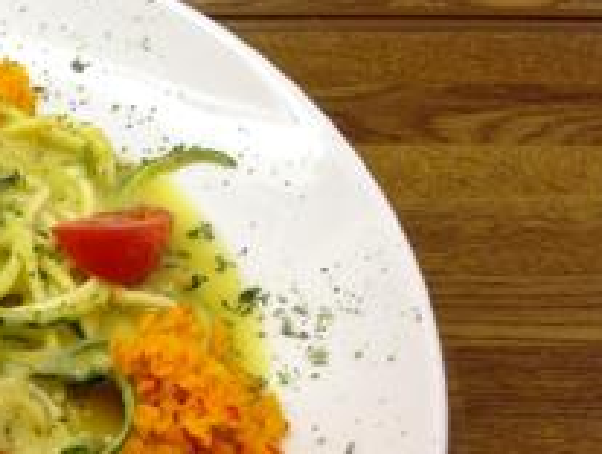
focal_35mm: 84
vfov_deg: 17.3
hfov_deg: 21.8
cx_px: -87
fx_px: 1463
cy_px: 425
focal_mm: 4.12
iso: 64
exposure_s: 1/33
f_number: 2.4
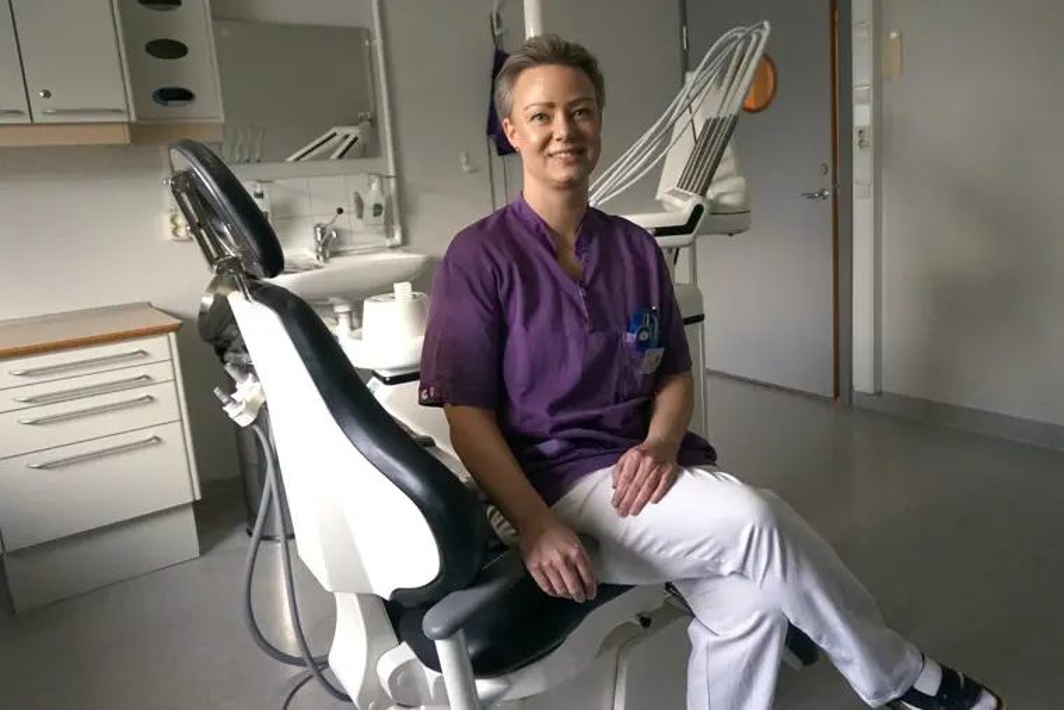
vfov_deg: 53.2
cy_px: 355
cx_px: 532
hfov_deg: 73.7
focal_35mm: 24
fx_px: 709
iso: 3200
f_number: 4
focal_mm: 16
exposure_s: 1/160
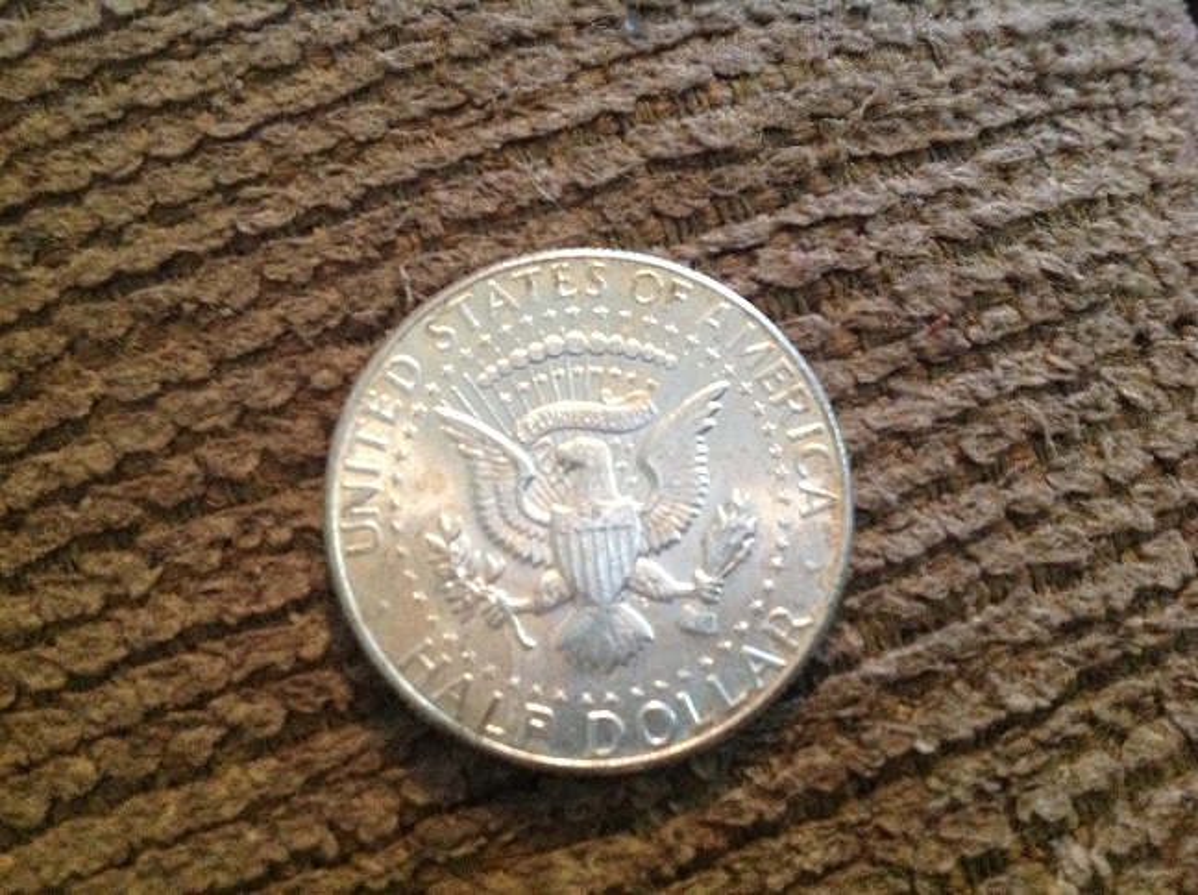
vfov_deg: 40.6
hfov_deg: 52.7
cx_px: 599
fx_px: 1209
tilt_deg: -62.4
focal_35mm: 35
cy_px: 448
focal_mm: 4.28
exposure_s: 1/15
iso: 640
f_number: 2.4
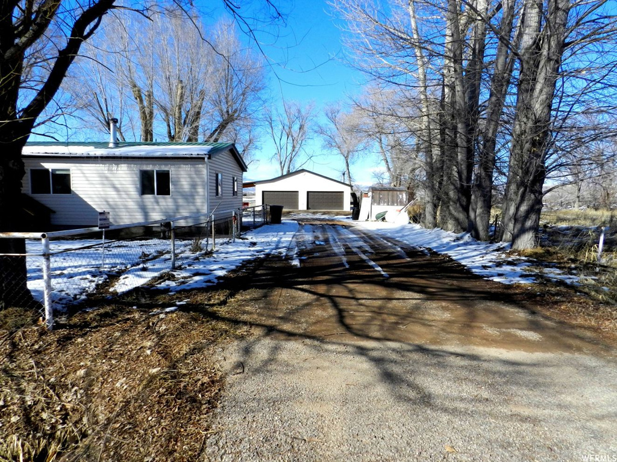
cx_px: 308
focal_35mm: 23
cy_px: 231
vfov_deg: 58.9
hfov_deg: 73.9
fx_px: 410
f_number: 4.5
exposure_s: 1/800
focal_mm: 4
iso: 160
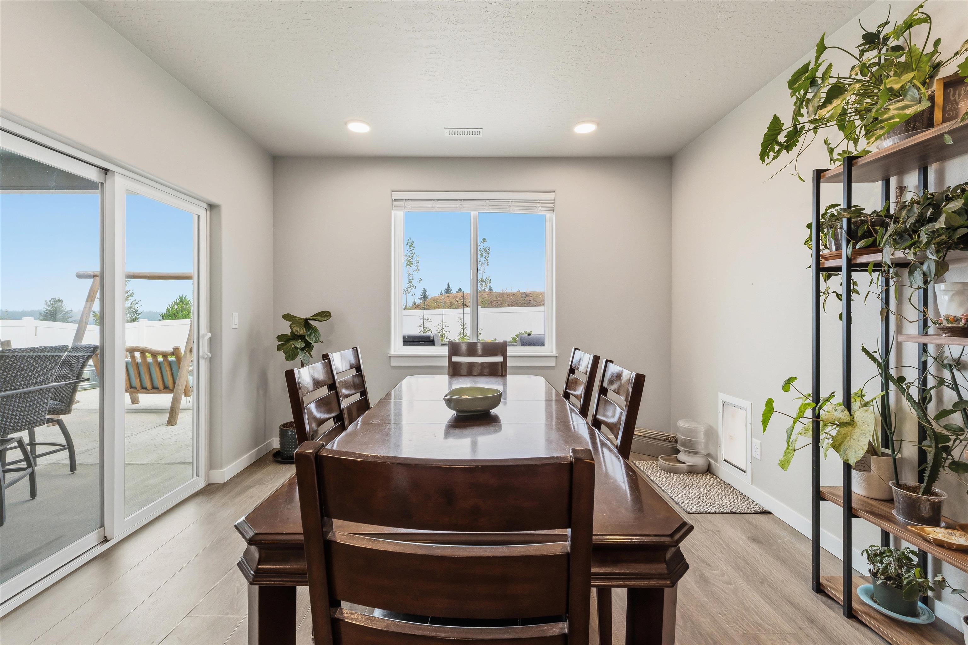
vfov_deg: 77.3
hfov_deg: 100.4
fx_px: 403
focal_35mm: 15
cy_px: 322
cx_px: 484
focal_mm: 10
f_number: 8
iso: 250
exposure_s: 1/30
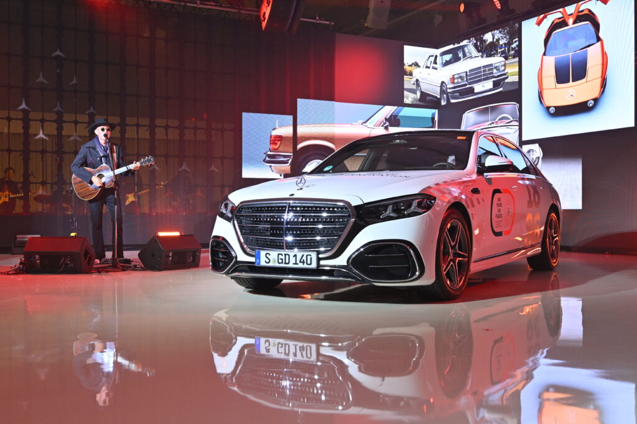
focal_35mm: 39
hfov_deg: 49.6
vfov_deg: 34.2
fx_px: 690
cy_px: 212
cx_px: 318
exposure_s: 1/200
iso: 320
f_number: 4
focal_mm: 26
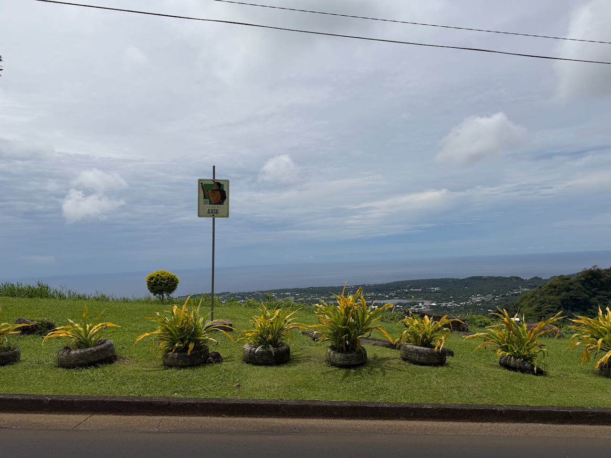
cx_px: 306
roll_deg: +4.1
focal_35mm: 24
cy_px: 229
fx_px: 424
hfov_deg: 71.6
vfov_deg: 56.8
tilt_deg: +7.4
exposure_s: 1/17544
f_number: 1.78
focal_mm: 6.76
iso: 80
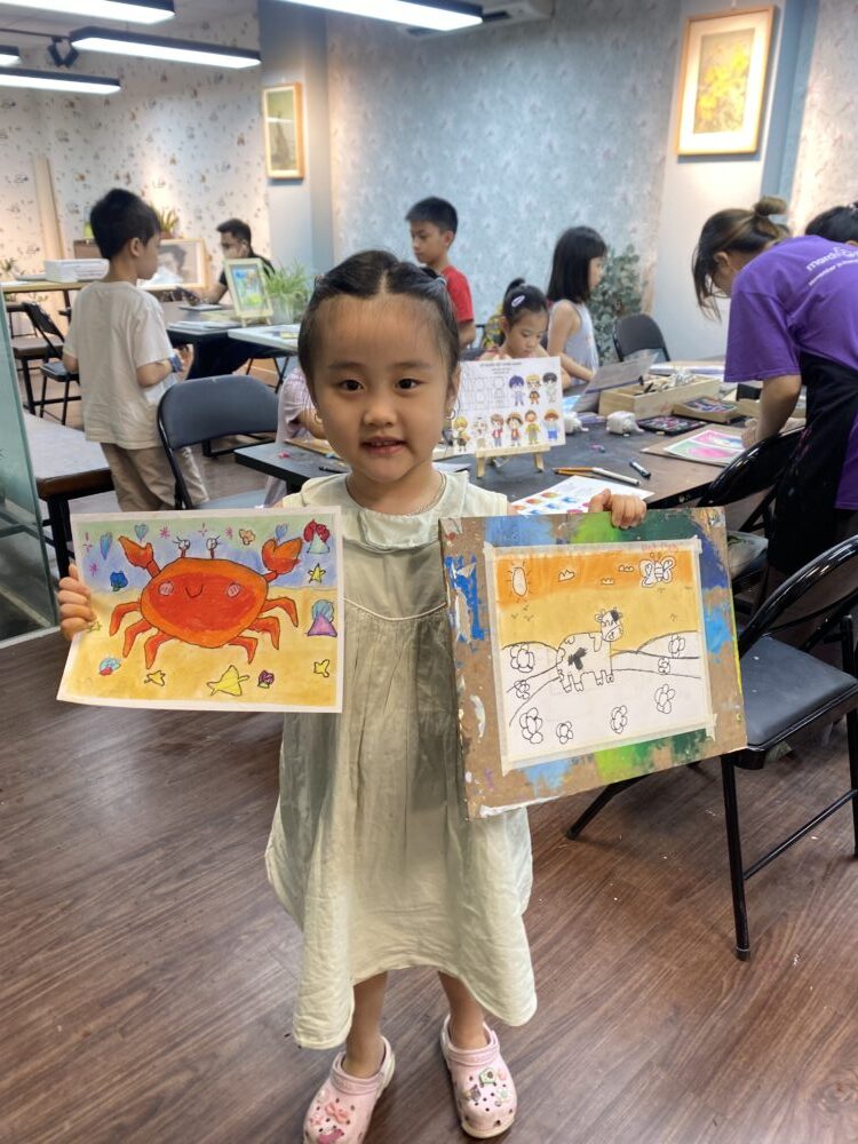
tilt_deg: -22.1
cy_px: 572
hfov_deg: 53.1
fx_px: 859
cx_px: 429
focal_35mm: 26
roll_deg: -1.6
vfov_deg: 67.3
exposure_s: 1/100
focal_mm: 4.25
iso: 64
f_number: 1.8
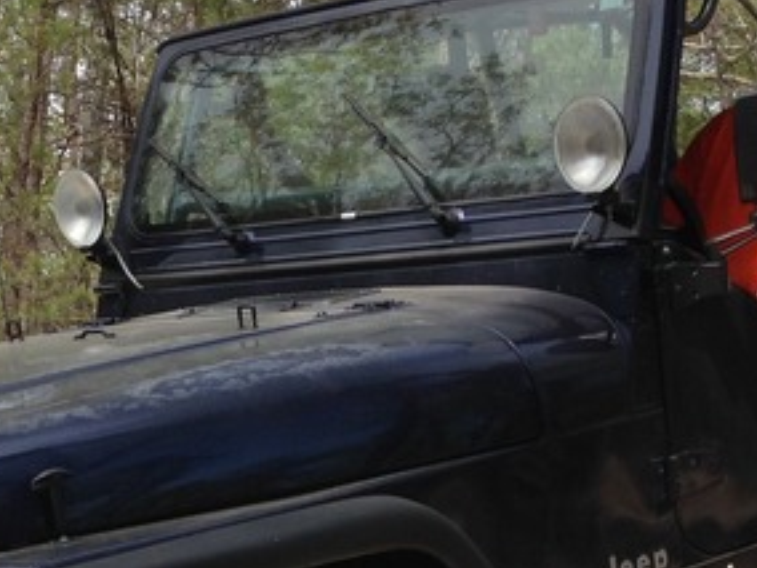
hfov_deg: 16.5
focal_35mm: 119
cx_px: 301
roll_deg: -3.7
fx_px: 2602
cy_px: 584
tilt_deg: +7.0
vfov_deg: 12.3
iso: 50
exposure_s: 1/695
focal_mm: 4.12
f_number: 2.4
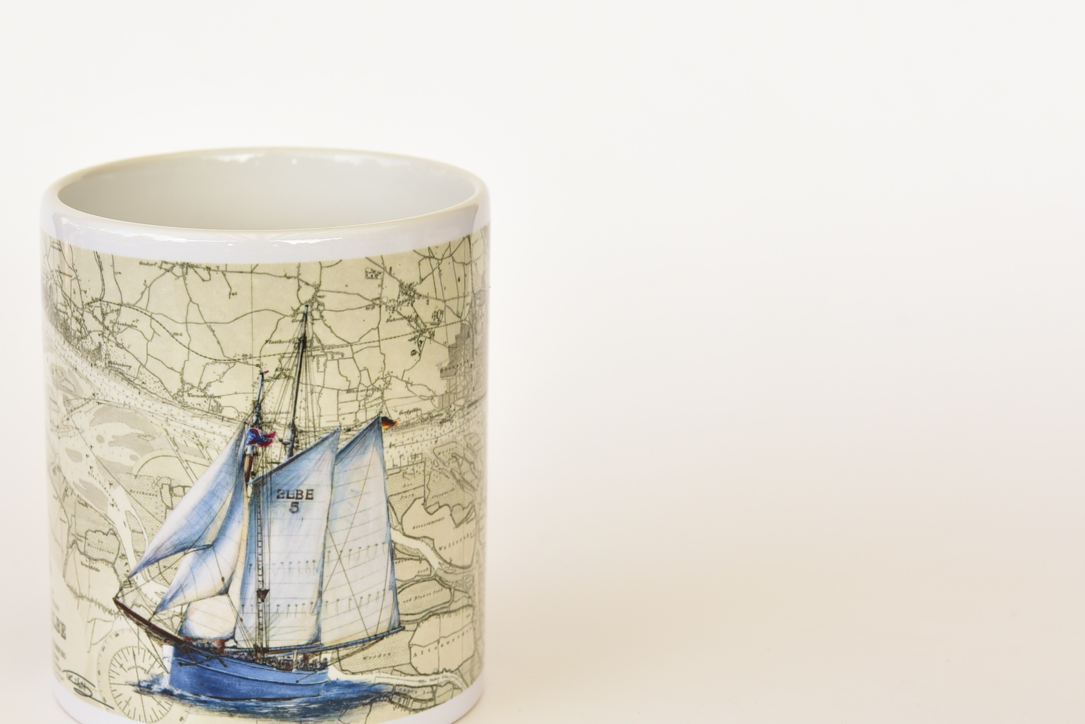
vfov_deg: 14.1
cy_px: 380
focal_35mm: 97
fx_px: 2924
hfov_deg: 20.8
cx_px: 250
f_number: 8
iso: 400
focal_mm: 60
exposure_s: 1/125
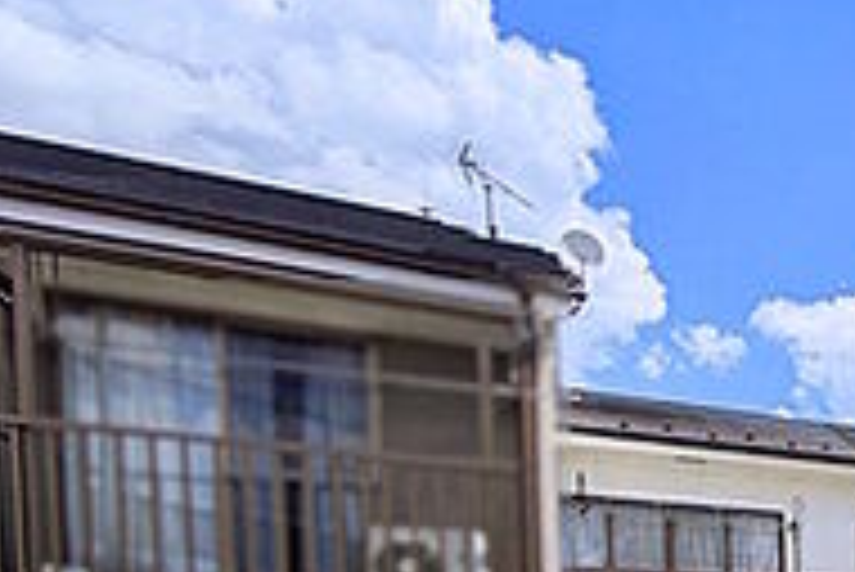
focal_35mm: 46
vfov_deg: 25.2
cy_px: 748
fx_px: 1093
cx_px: 1264
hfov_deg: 28.6
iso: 47
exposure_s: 1/3704
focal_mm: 1.83
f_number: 2.2
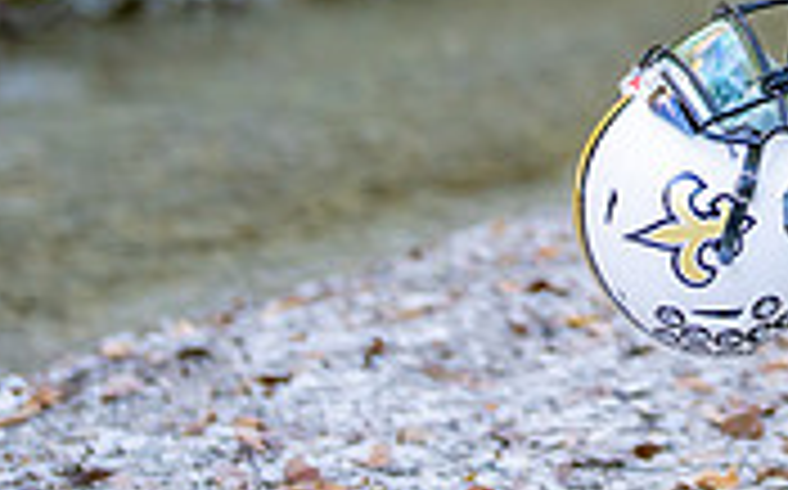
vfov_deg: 7.0
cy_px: -195
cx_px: 1036
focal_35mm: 185
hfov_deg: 11.1
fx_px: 3969
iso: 500
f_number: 1.2
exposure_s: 1/500
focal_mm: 50
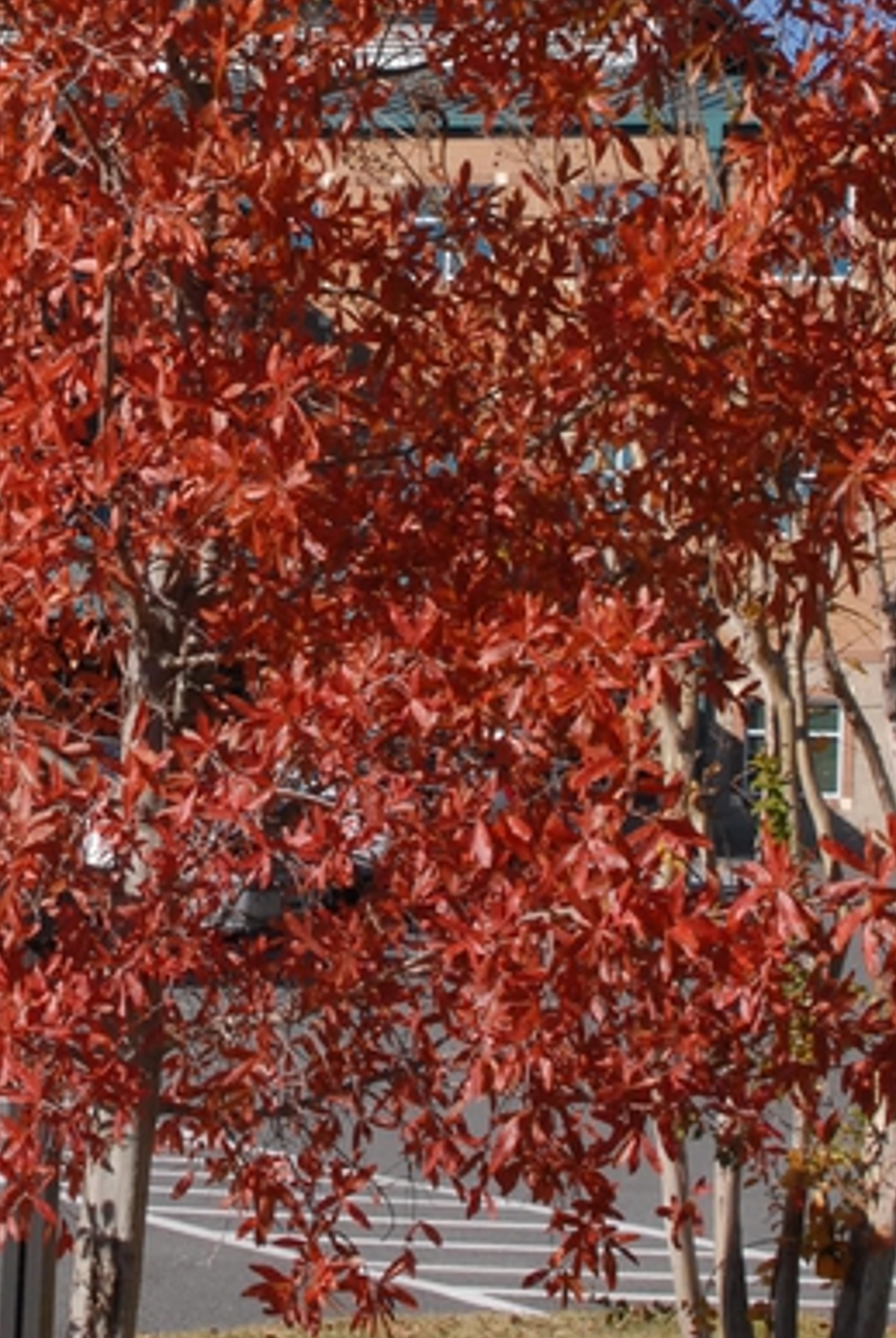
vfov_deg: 18.2
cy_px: 211
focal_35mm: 111
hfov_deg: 12.3
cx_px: 182
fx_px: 4133
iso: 400
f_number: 10
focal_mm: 28
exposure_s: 1/400
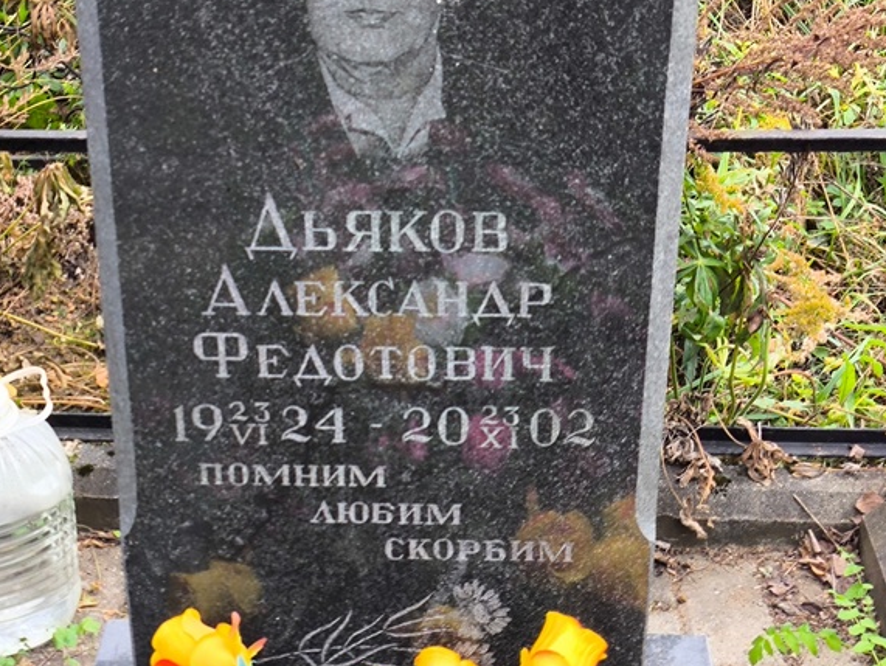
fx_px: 1793
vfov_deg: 21.0
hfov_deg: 27.6
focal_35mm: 70
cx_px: 292
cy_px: 297
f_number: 1.7
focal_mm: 4.71
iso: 50
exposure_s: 1/178
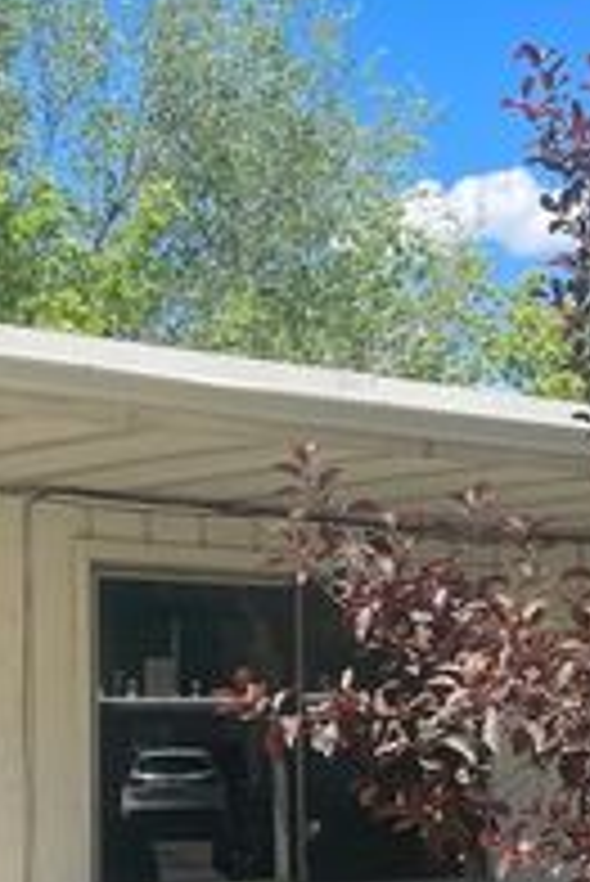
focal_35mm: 85
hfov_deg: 16.0
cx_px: 140
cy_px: 774
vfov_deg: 23.3
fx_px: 2086
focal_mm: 5.1
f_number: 1.6
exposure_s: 1/1852
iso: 32
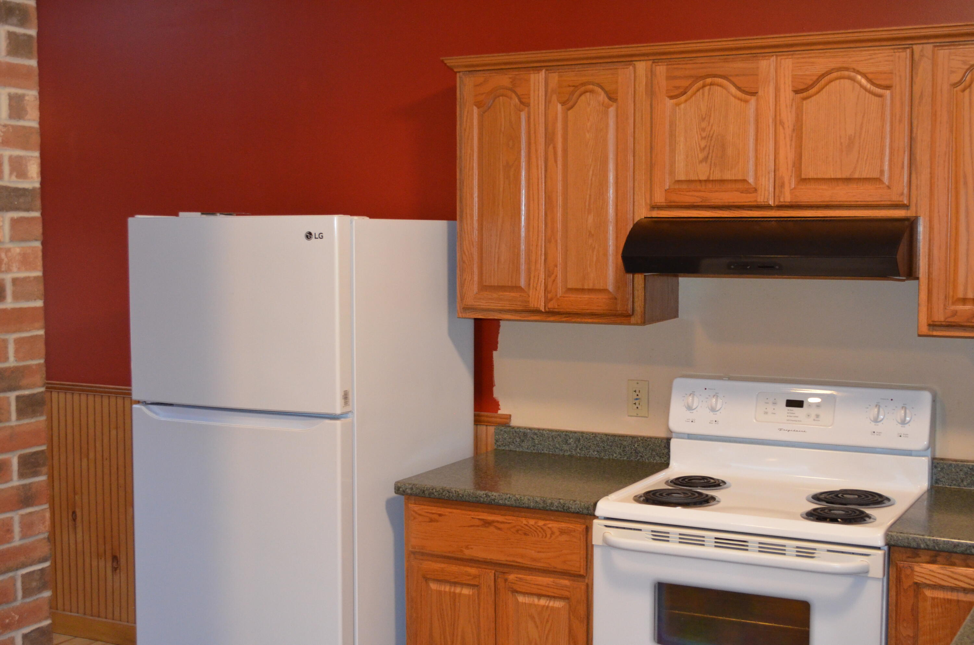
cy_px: 322
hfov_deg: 41.2
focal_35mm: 48
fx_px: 1296
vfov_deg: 28.0
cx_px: 487
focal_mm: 32
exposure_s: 1/60
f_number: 4.8
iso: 2200
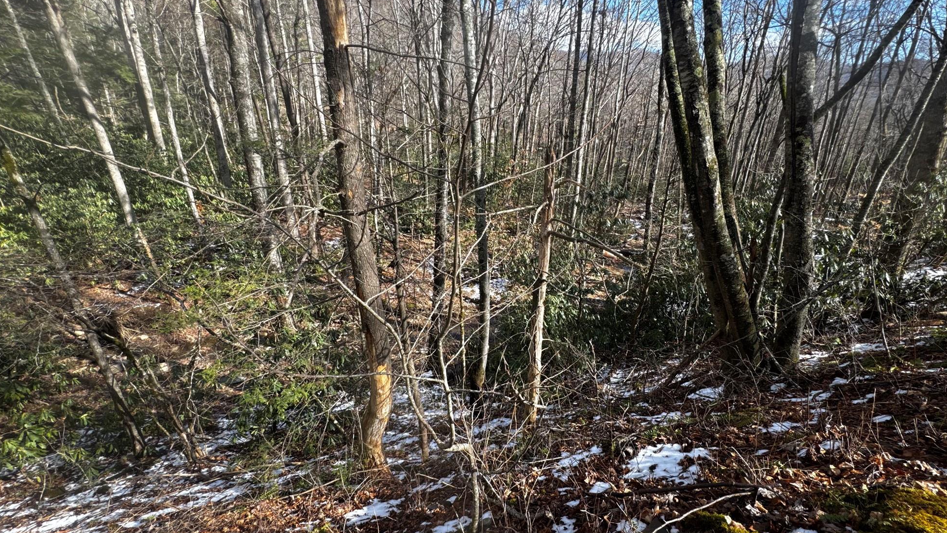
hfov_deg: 99.3
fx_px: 402
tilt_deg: -24.1
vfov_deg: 67.1
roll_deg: -1.2
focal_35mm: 16
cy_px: 272
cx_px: 494
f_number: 2.2
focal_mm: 2.22
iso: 40
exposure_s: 1/313
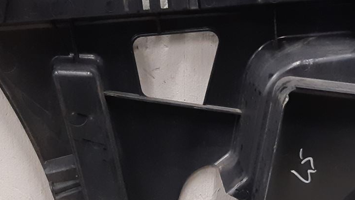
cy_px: 203
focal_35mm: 80
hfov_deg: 26.3
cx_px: 248
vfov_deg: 14.8
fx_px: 753
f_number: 1.7
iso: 250
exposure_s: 1/50
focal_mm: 3.93
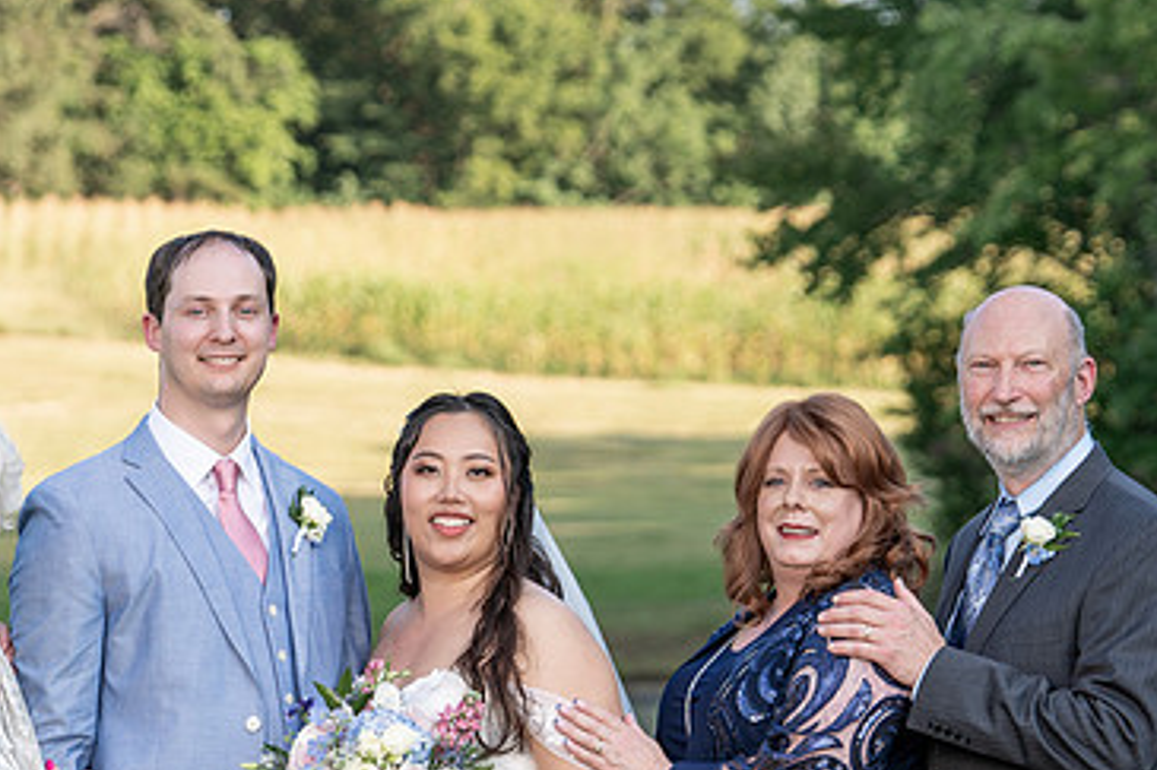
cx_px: 396
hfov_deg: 13.2
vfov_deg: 8.8
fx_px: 4979
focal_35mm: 155
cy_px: 586
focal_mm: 91
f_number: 4
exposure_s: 1/200
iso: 100
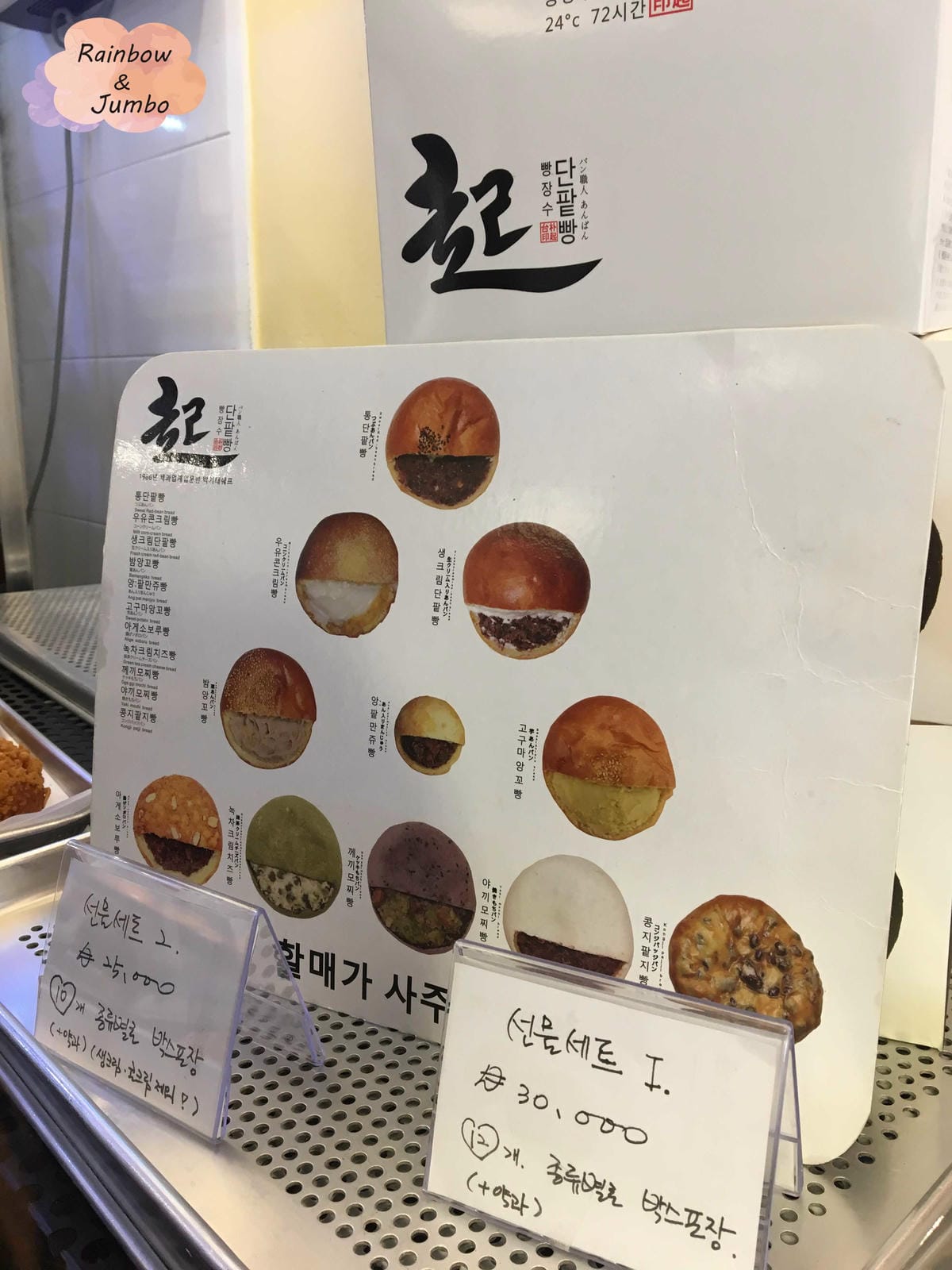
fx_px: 1063
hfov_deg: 48.2
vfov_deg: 61.7
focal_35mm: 29
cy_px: 635
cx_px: 476
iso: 50
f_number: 2.2
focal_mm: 4.15
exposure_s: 1/30
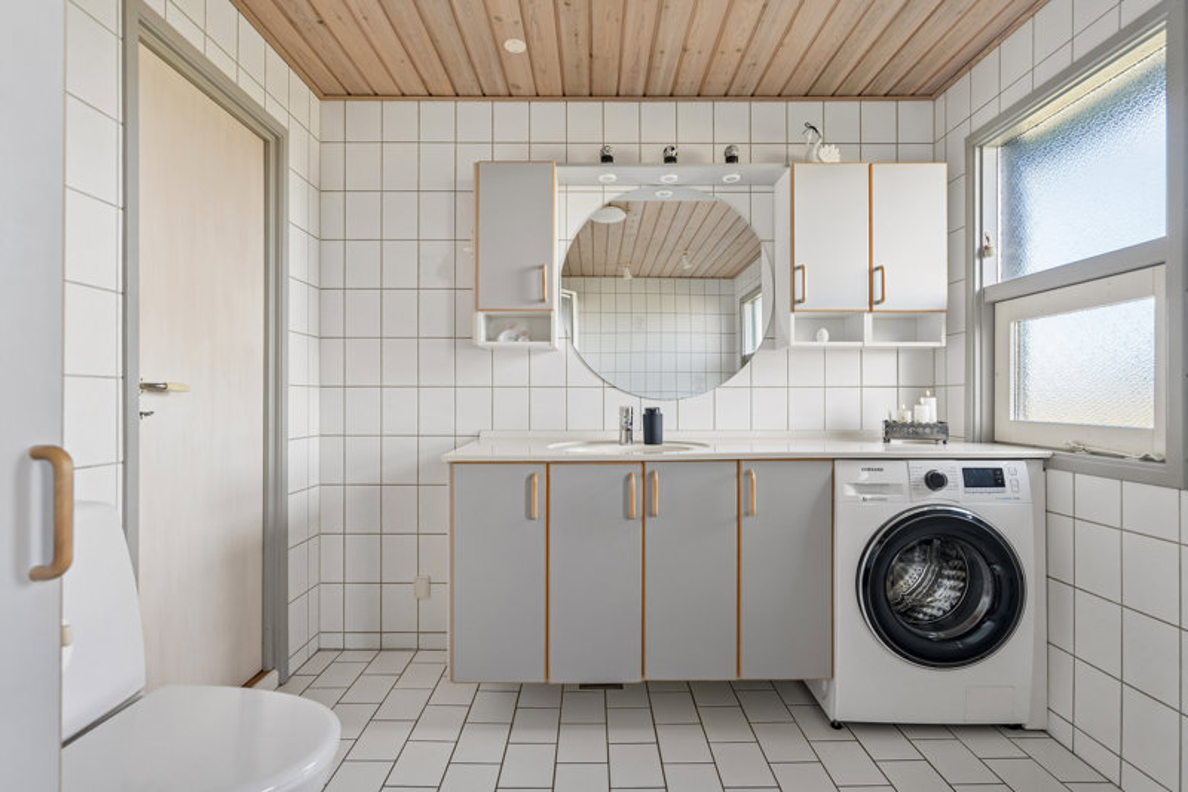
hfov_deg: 93.3
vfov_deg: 70.4
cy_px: 396
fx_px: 561
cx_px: 594
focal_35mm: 17
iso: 400
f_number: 4.5
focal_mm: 17
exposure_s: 1/100
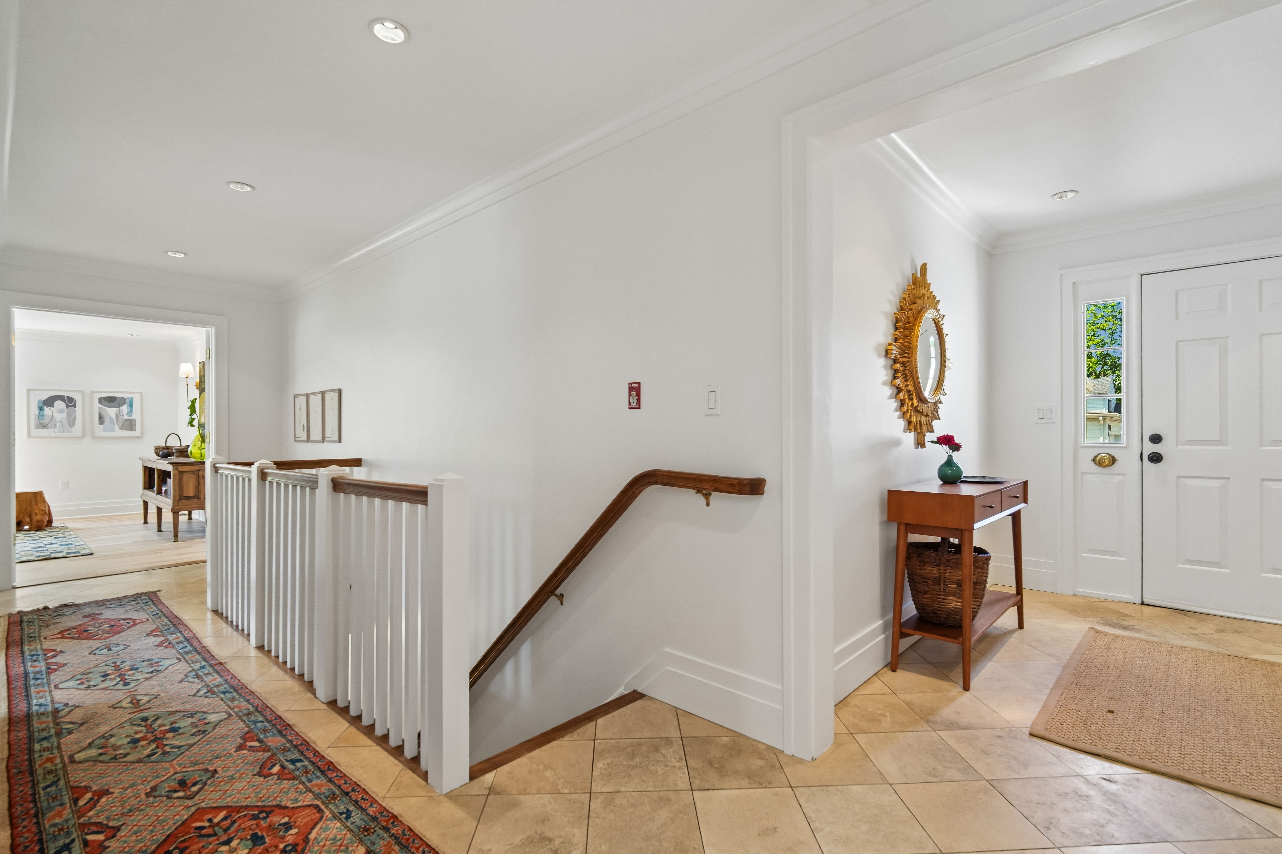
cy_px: 427
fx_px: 570
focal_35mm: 16
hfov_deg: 96.7
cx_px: 641
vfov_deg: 73.7
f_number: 8
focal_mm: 16
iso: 400
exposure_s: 1/10
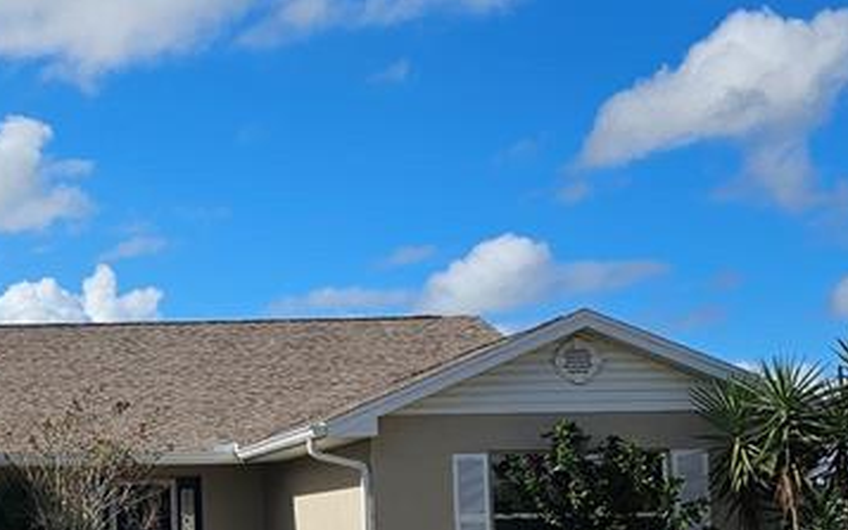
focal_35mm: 70
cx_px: -71
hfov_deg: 27.1
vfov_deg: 18.4
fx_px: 1617
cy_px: 416
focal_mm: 6.3
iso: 12
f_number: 1.7
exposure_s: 1/1686
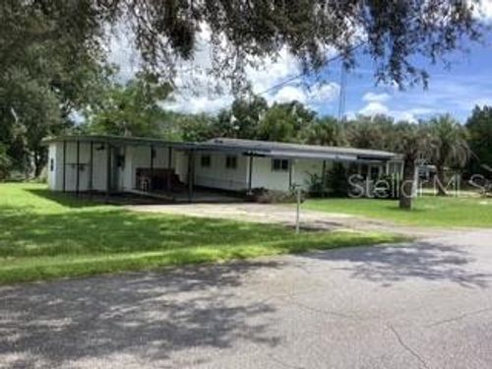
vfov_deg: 45.4
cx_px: 246
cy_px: 184
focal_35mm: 31
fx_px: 441
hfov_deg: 58.4
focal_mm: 3.3
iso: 25
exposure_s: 1/1217
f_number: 2.4
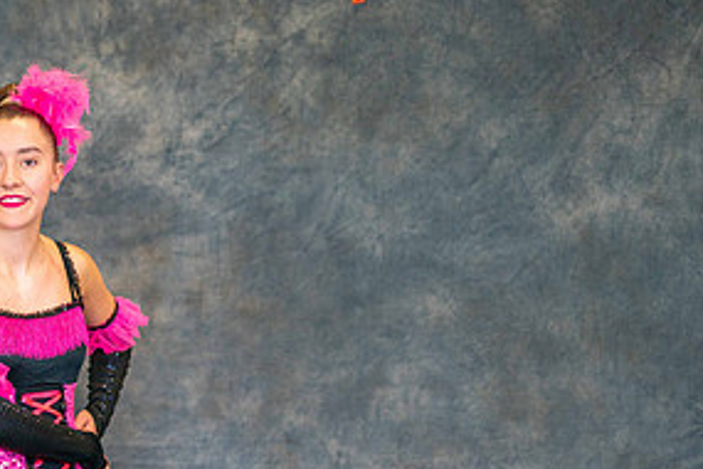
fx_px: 3847
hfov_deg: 10.3
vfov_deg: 7.0
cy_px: 441
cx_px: -77
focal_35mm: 197
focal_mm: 85
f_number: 1.4
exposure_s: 1/250
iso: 500
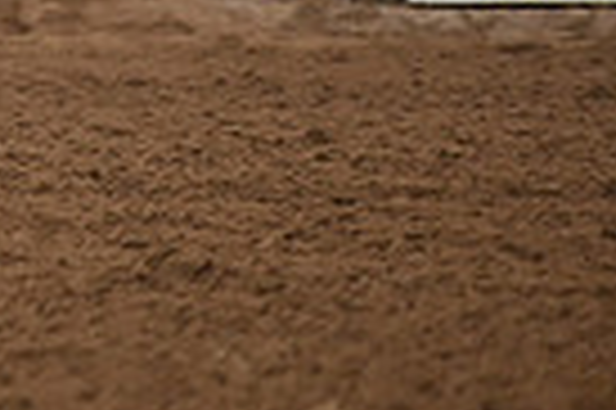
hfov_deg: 2.4
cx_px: -594
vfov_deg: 1.6
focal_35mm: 849
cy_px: -412
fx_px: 14510
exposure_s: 1/250
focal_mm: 200
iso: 2000
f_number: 2.8
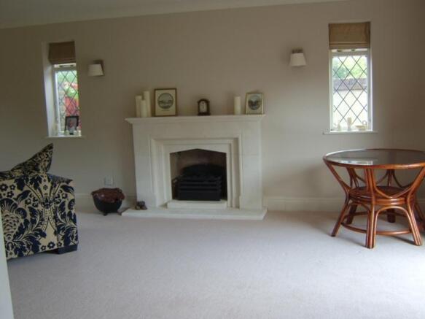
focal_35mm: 31
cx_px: 212
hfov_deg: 58.4
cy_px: 160
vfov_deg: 45.4
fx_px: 381
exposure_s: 1/42
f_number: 2.7
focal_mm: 8.13
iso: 100
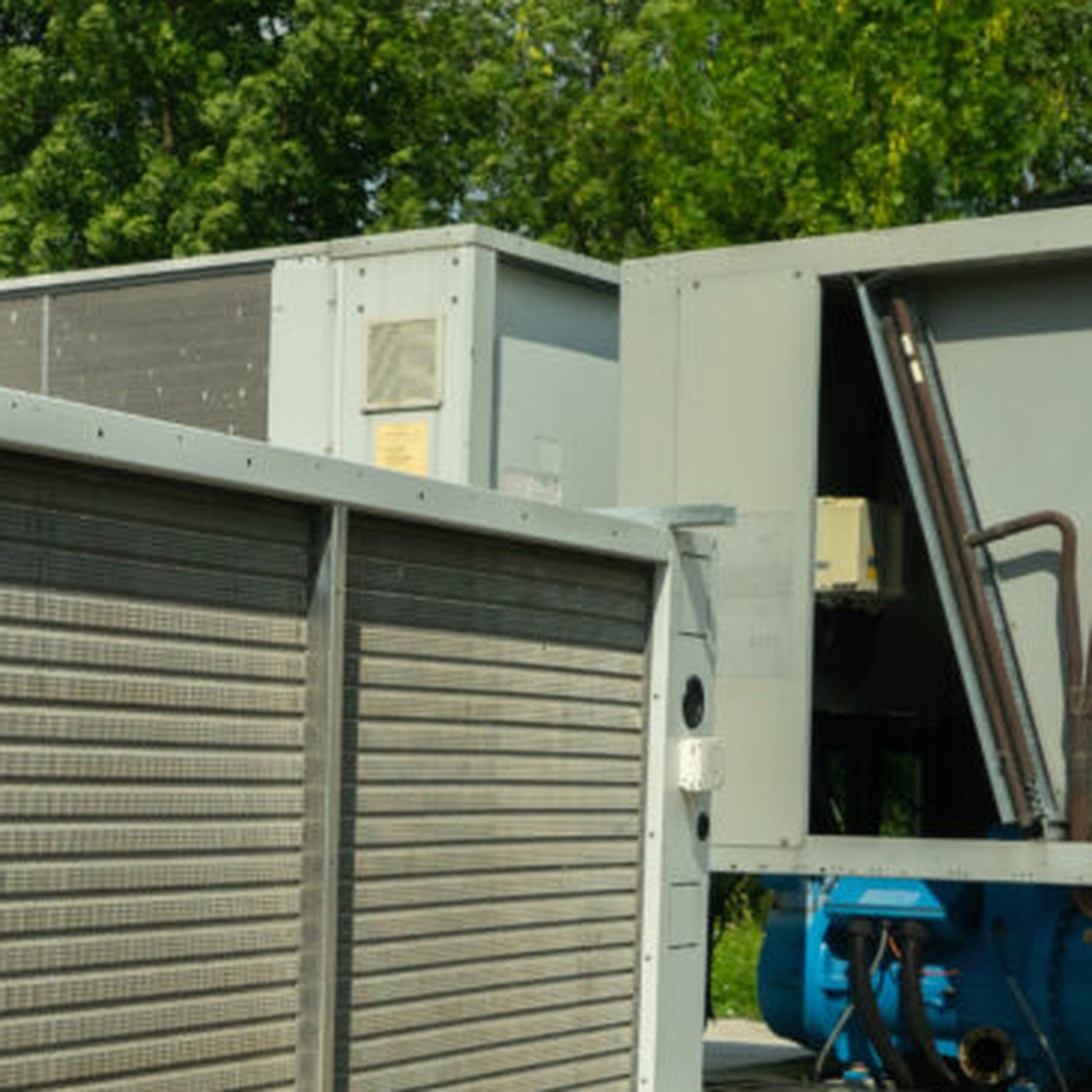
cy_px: 953
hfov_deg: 21.8
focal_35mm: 76
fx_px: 2712
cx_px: -39
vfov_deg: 22.3
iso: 640
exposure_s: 1/320
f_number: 10
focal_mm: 32
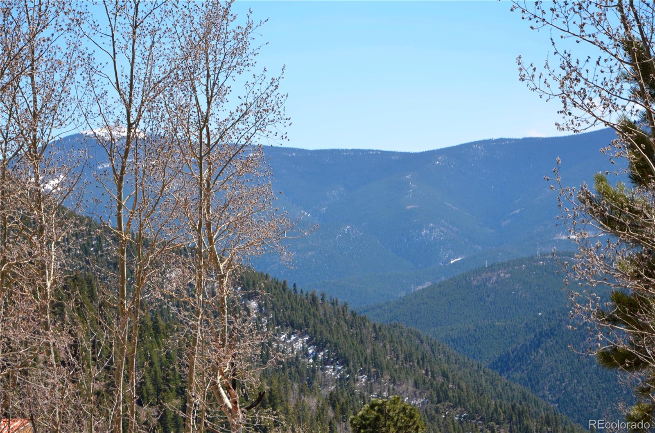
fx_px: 2042
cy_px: 216
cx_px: 328
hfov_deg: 18.2
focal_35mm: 112
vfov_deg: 12.1
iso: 100
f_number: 7.1
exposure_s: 1/250
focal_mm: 75
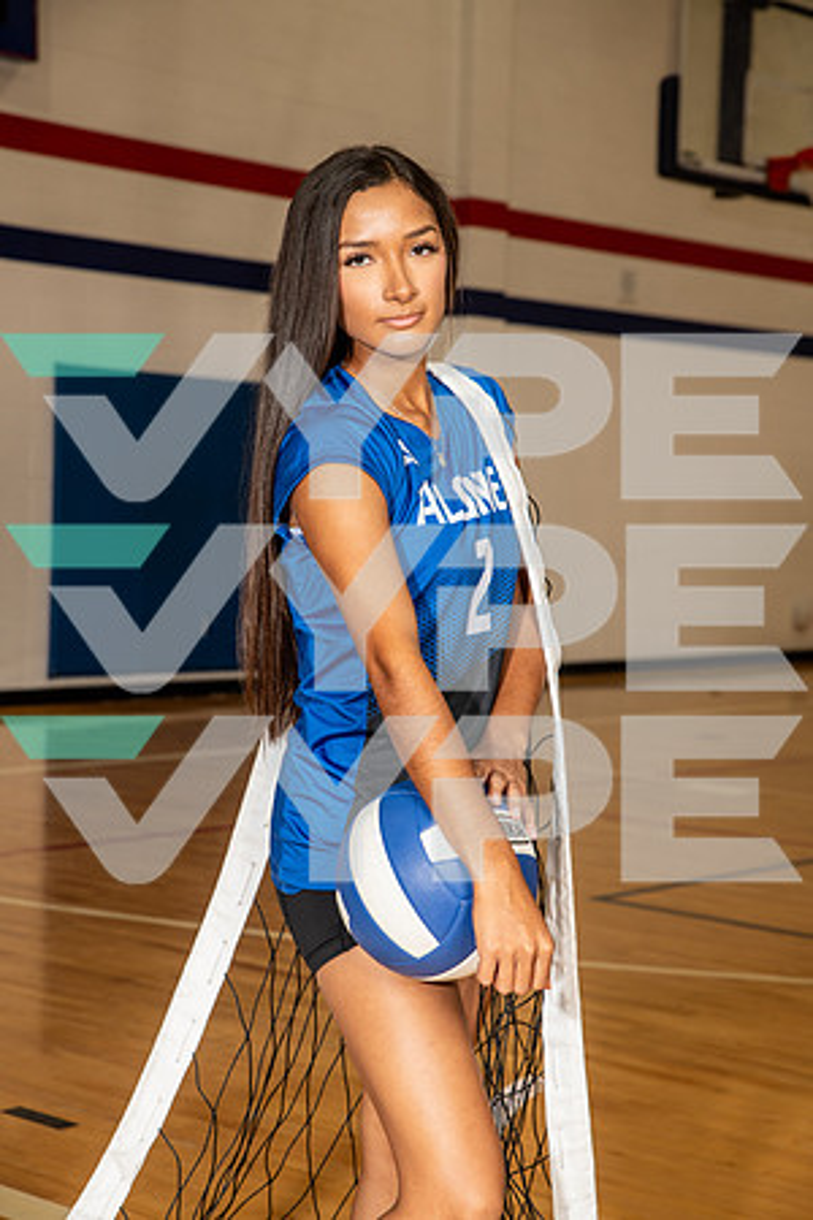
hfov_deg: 19.5
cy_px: 610
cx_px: 406
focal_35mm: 70
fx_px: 2371
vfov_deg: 28.8
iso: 320
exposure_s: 1/250
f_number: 6.3
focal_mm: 70
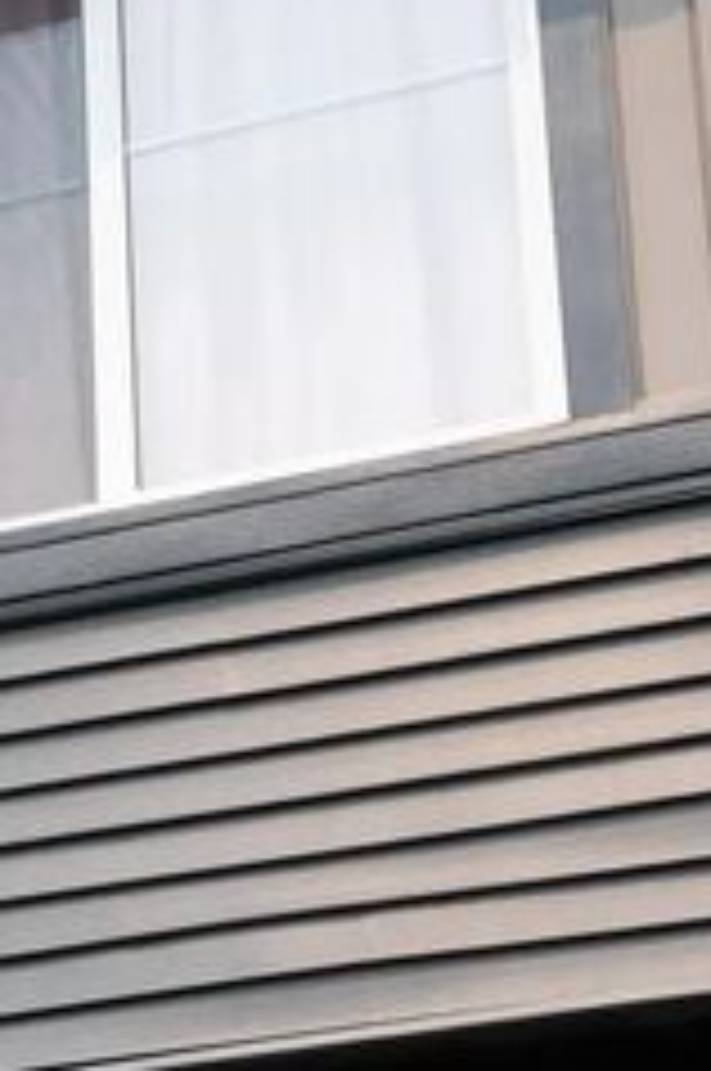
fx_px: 2882
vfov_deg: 19.2
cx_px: -180
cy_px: 1458
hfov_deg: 13.6
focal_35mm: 97
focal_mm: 16
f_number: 5.6
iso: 100
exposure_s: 1/250
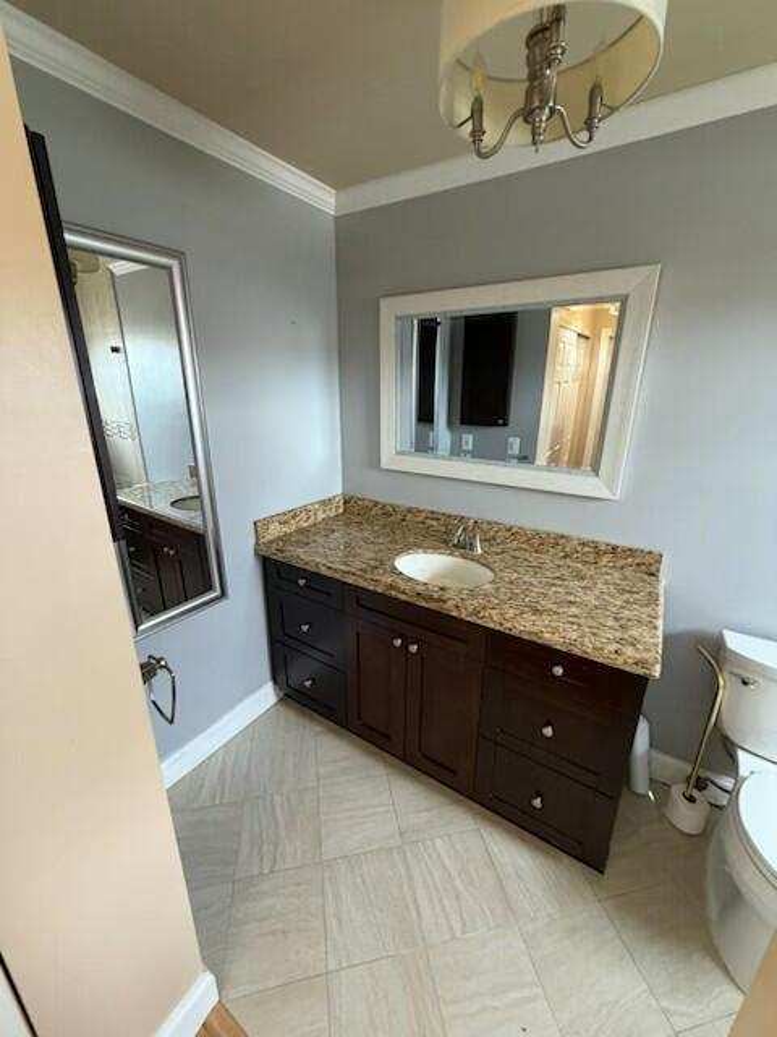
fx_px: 419
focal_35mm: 14
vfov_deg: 102.1
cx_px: 388
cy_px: 518
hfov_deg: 85.7
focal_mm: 2.22
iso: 400
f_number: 2.2
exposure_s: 1/60
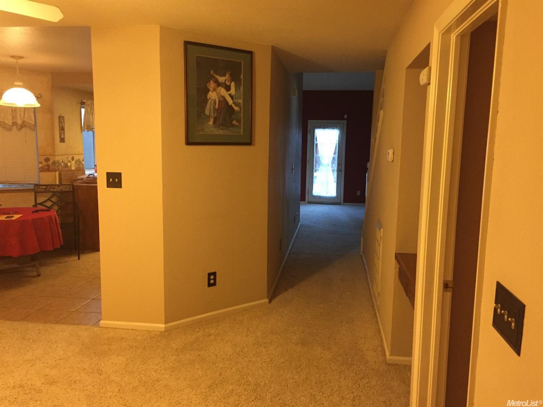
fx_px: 455
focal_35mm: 29
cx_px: 272
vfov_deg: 48.2
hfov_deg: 61.7
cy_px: 204
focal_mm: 4.15
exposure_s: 1/30
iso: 200
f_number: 2.2
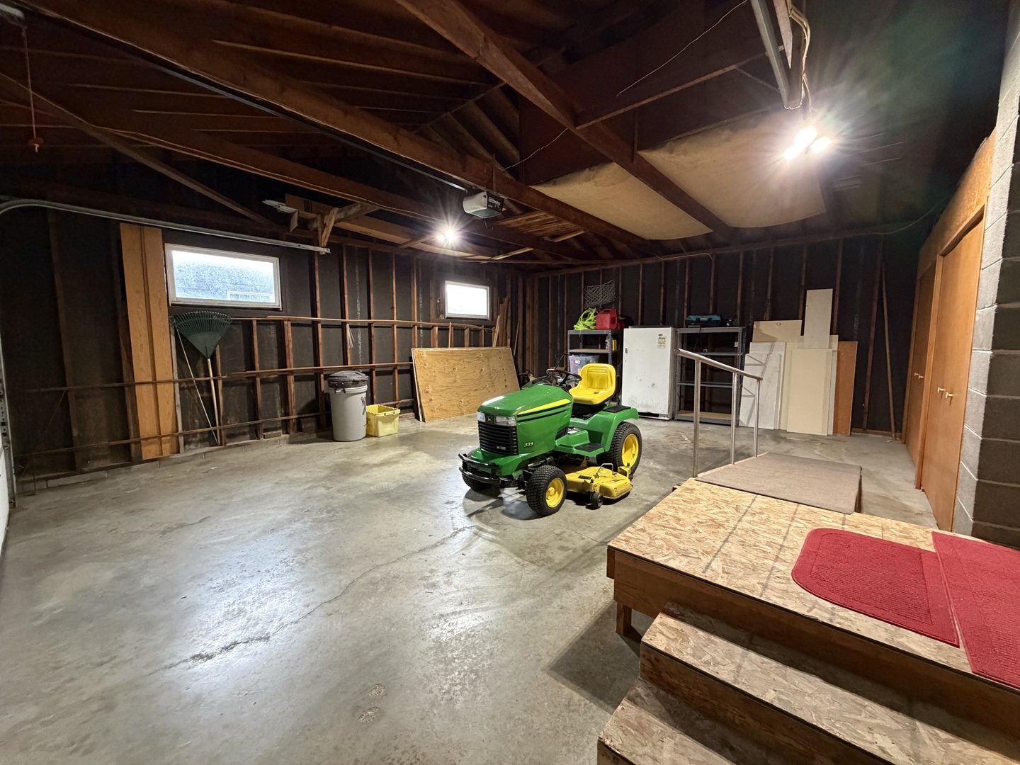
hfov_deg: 102.1
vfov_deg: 85.7
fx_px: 413
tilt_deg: -5.5
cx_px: 510
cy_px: 382
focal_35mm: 14
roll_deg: +0.3
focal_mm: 2.22
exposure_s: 1/60
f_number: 2.2
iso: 640
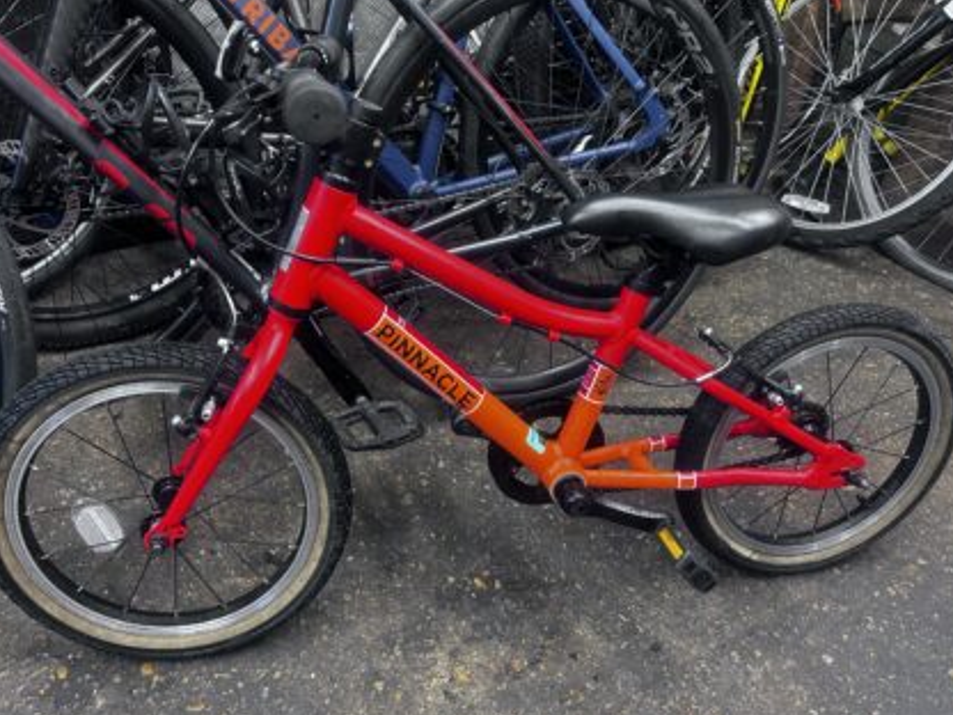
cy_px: 314
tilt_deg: -36.4
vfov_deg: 46.7
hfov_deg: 59.9
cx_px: 438
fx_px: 826
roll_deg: -4.8
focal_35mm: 30
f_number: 1.5
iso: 160
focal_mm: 5.7
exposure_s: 1/60
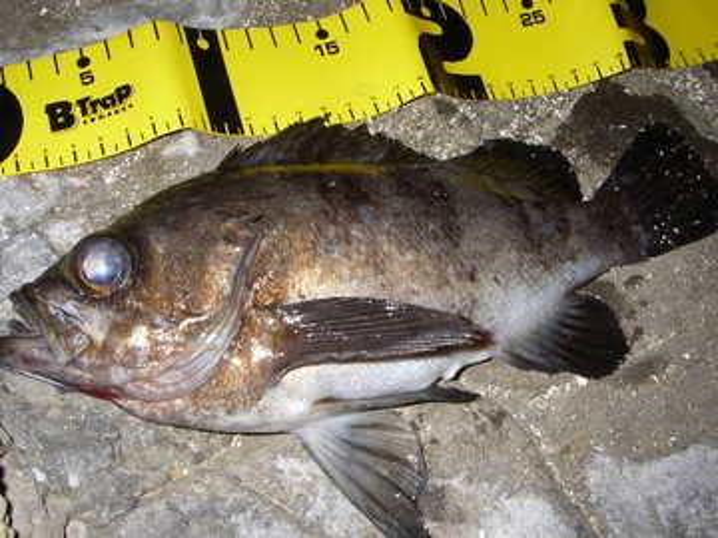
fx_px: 788
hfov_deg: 49.0
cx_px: 359
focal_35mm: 38
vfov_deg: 37.7
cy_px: 269
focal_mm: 6.3
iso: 80
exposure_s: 1/40
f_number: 6.6
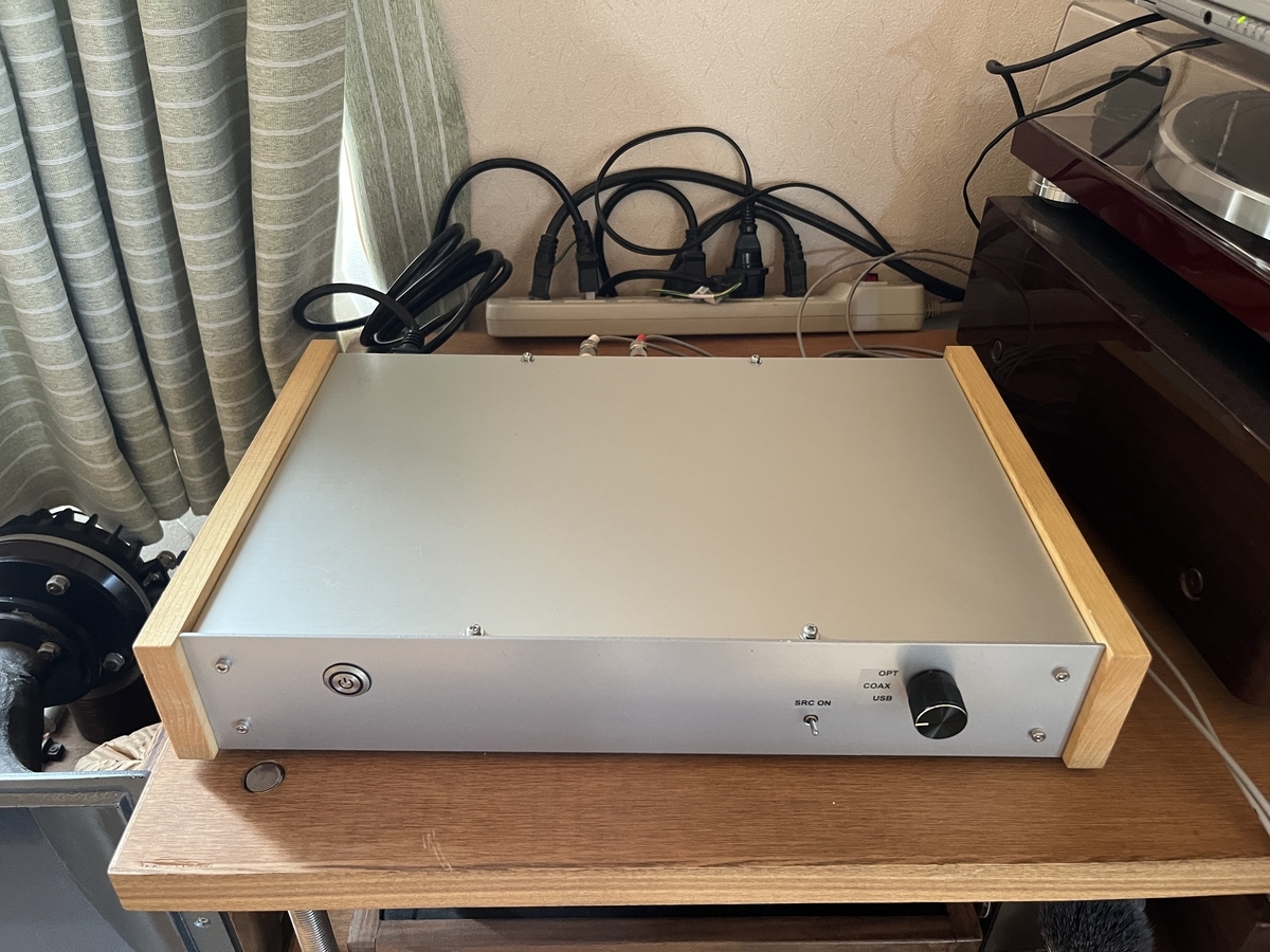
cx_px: 635
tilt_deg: -35.0
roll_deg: -0.1
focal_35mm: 26
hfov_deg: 67.3
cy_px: 476
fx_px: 954
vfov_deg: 53.1
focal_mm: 5.1
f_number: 1.6
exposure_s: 1/60
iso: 320
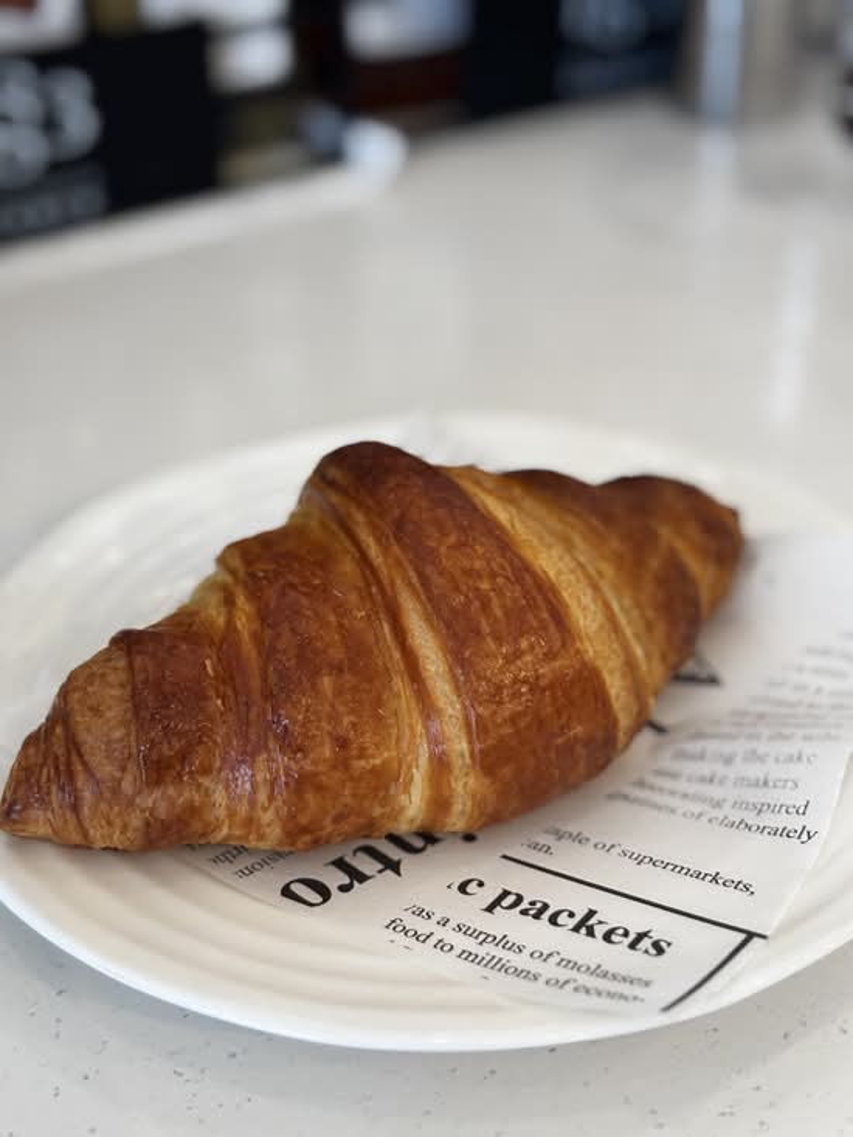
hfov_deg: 28.0
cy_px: 568
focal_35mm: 52
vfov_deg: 36.8
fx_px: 1708
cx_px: 426
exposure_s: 1/120
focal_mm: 5.96
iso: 80
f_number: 1.6
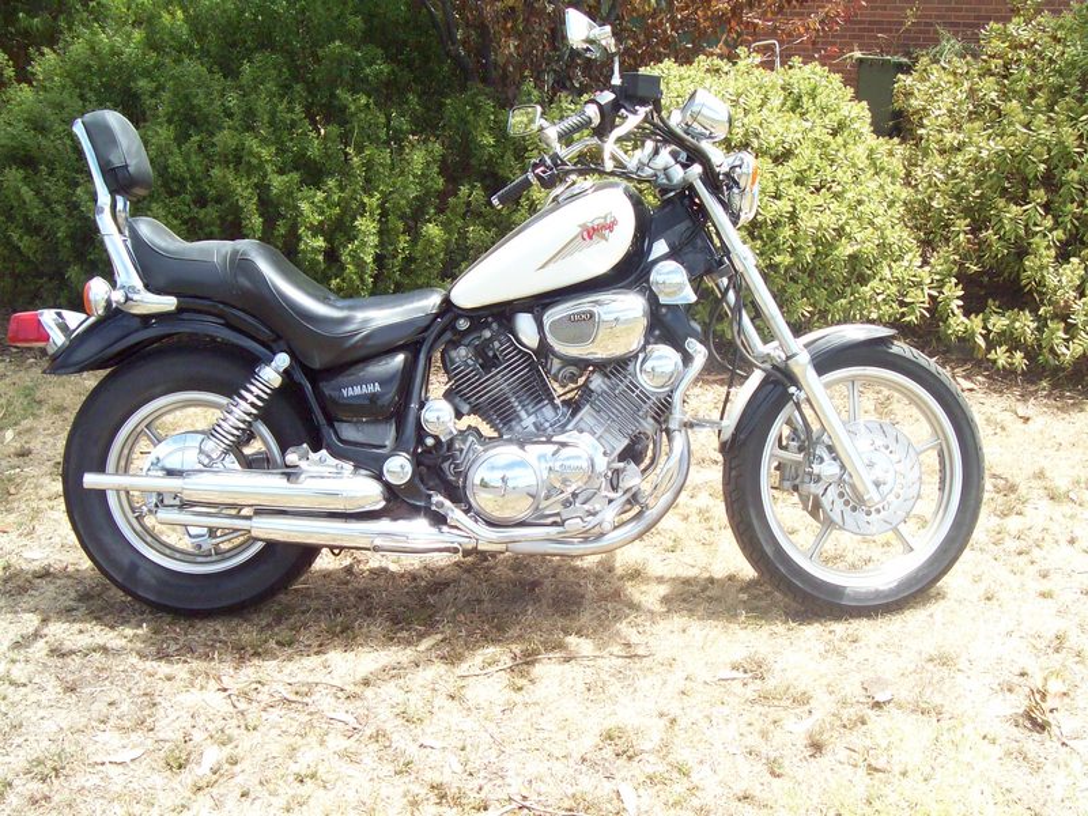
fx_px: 1131
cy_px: 408
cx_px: 544
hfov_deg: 51.4
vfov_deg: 39.7
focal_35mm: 36
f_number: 4.8
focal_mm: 6
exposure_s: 1/249
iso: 80
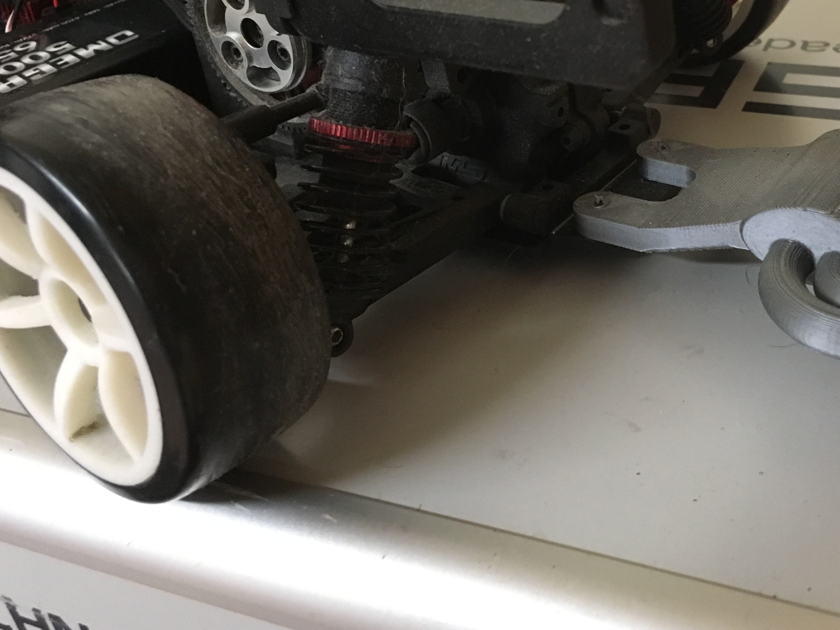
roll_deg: +6.2
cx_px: 592
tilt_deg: -27.9
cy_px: 204
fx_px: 1043
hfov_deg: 42.9
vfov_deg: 33.3
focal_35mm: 43
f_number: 2.2
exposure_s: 1/25
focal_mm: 4.15
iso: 250
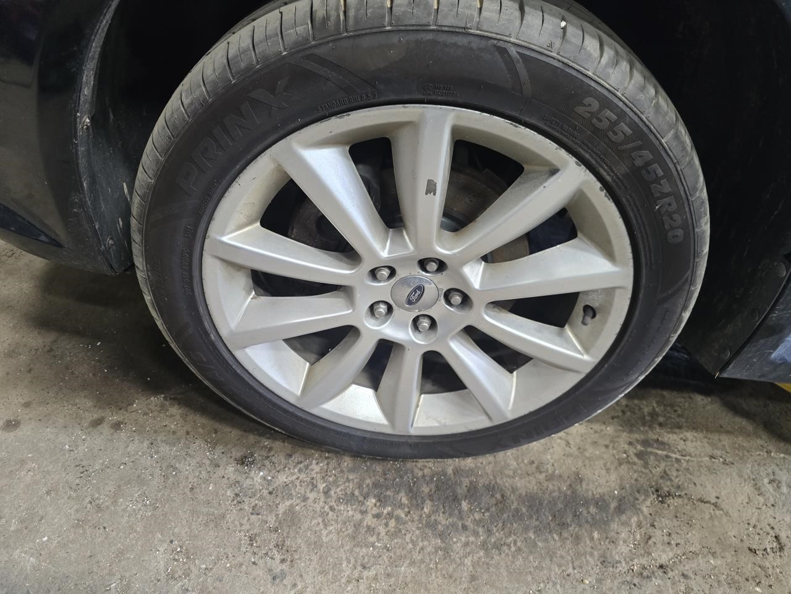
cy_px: 297
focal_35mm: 23
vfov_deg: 58.9
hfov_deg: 73.9
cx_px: 396
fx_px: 526
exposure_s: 1/120
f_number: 1.7
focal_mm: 6.3
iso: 800
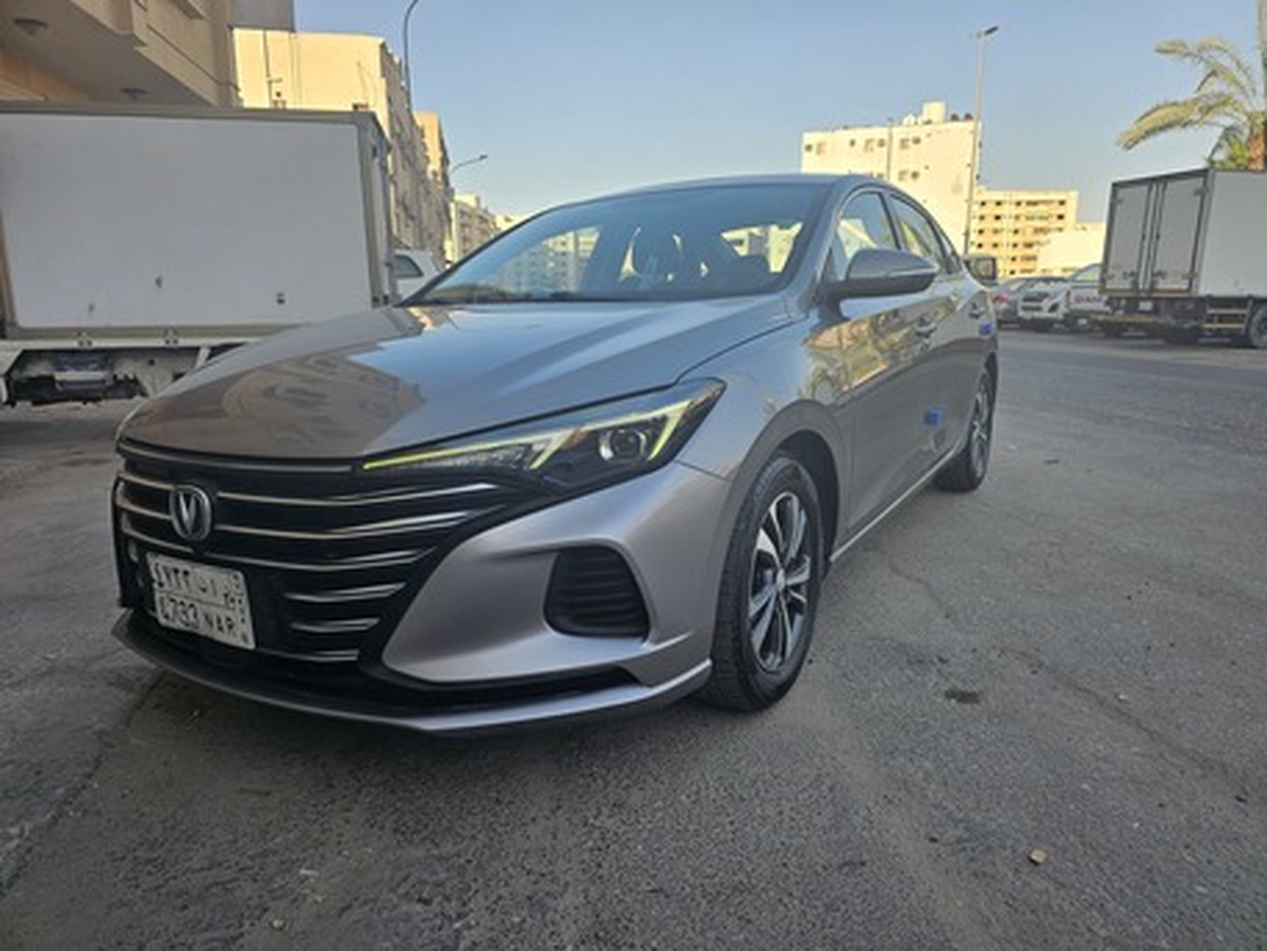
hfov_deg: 73.9
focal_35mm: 23
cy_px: 476
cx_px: 634
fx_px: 842
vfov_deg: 58.9
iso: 10
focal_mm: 6.3
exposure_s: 1/240
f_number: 1.7
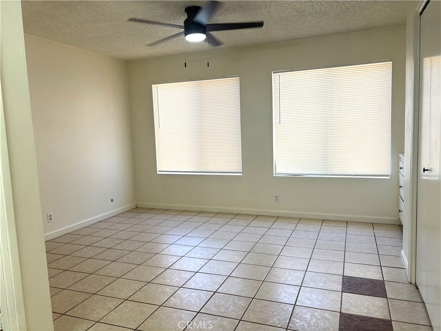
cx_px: 220
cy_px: 166
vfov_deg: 53.1
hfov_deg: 67.3
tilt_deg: -5.7
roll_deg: +2.3
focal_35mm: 26
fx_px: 331
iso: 40
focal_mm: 5.96
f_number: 1.6
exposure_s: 1/120
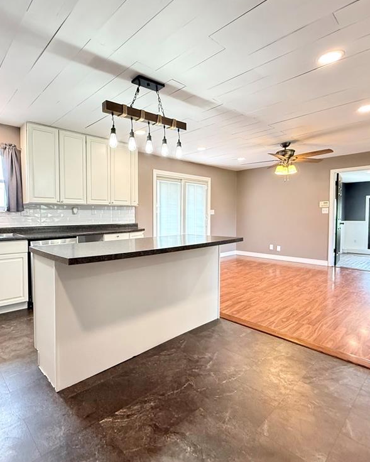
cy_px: 225
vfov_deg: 83.3
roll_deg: +0.7
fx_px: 260
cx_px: 156
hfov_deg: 70.4
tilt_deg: -2.0
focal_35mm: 19
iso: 640
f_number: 2.2
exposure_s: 1/120
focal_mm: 2.22
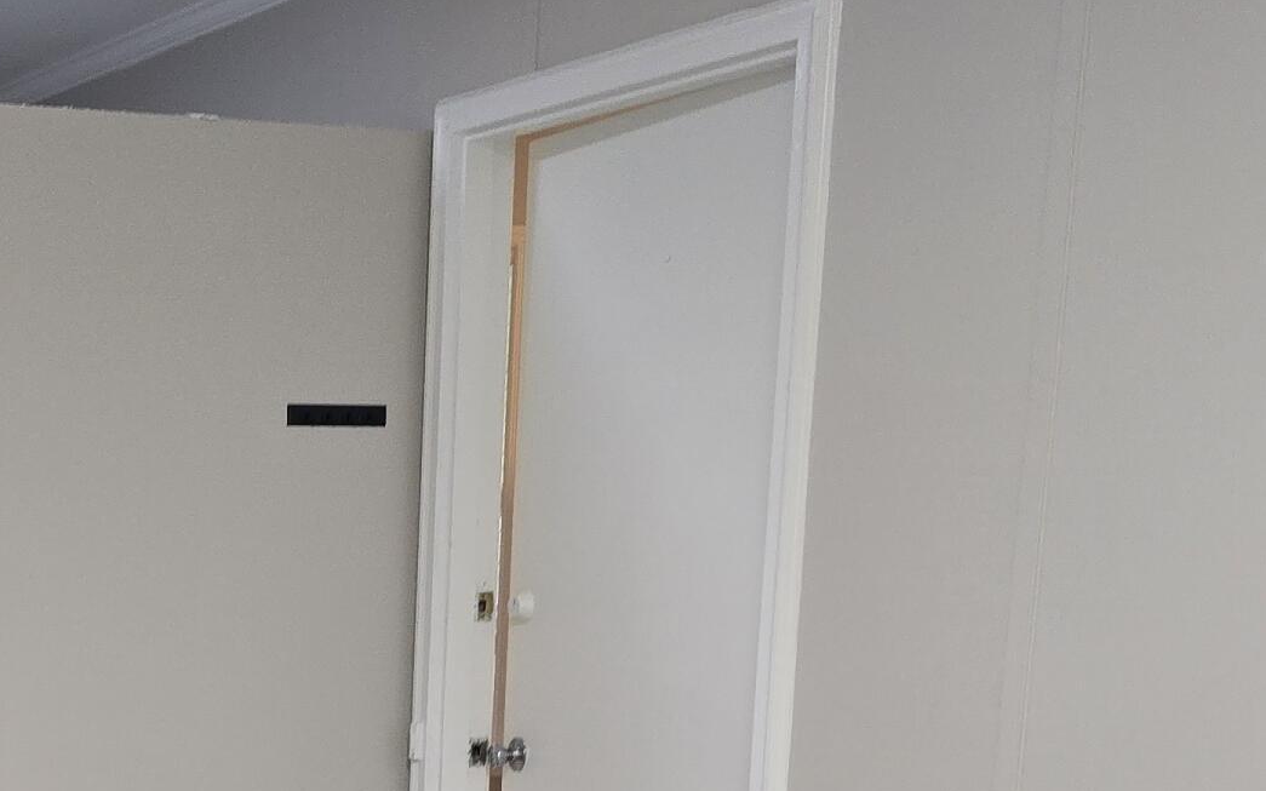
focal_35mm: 70
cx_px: -44
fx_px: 2415
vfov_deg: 17.3
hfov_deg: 27.4
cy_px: 1065
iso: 100
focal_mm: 6.3
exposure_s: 1/30
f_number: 1.7
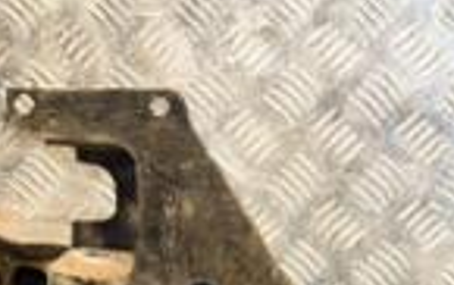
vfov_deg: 6.8
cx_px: 673
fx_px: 2354
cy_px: 473
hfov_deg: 10.6
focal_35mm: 190
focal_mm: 30
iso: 800
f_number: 5
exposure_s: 1/125
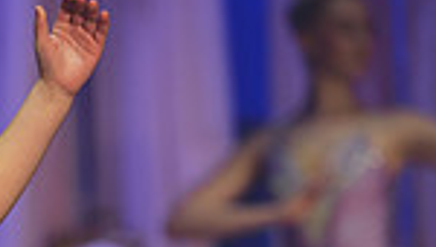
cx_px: -157
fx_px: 6324
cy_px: 336
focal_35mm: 546
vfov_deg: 2.2
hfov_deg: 3.9
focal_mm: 135
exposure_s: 1/320
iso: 720
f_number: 2.8
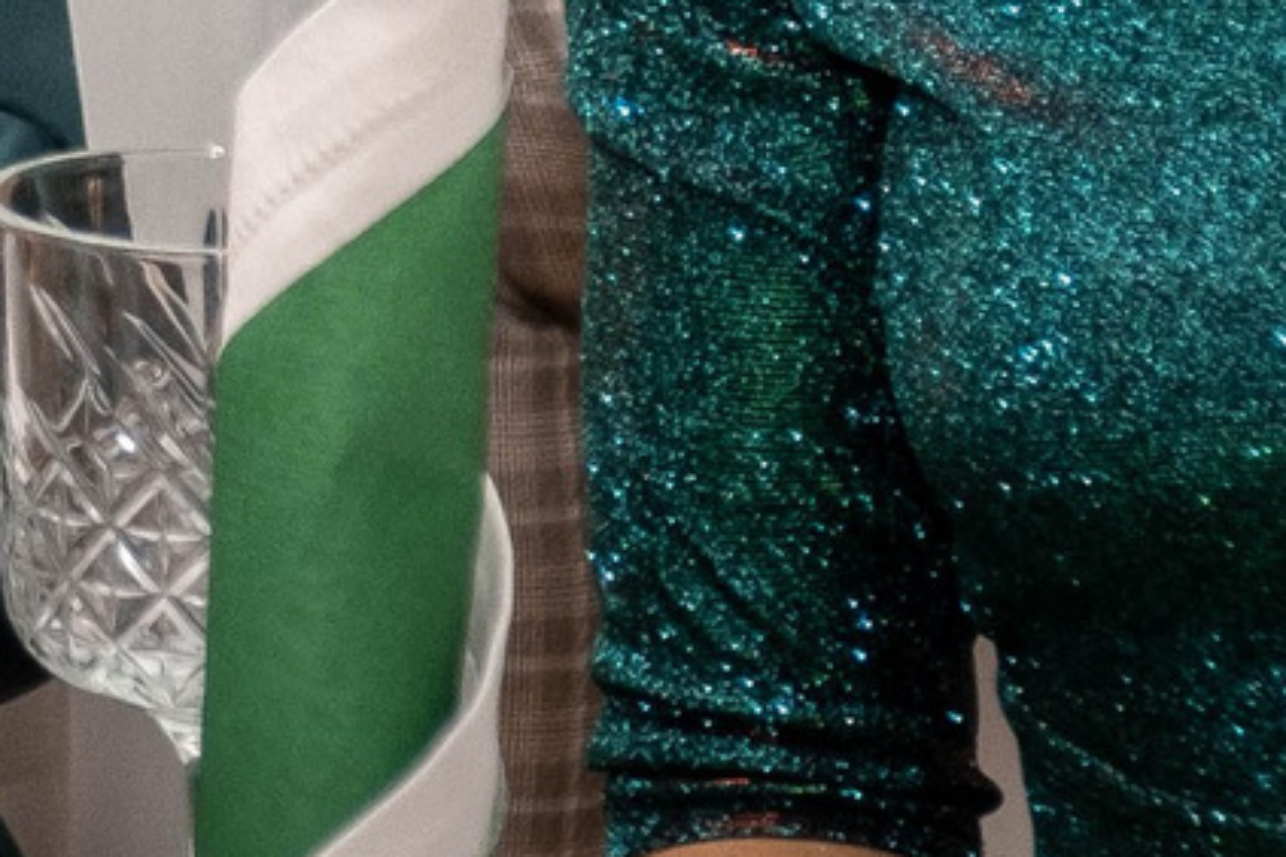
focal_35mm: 327
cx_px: -2235
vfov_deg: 4.1
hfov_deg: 5.9
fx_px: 11680
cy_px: -1357
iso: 640
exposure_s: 1/180
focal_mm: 35.8
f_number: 3.6
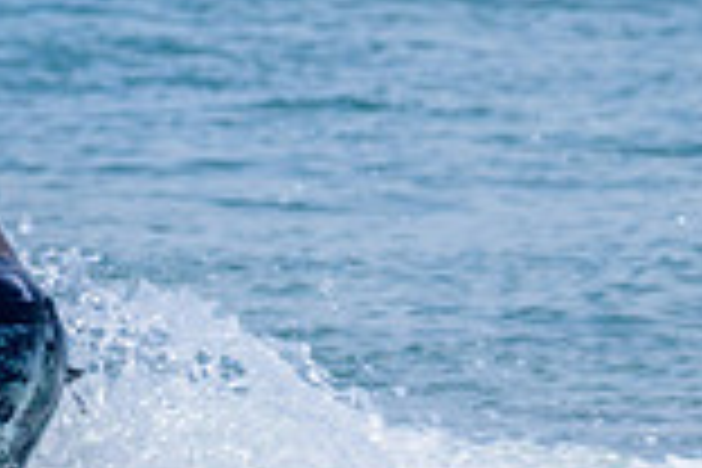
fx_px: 46913
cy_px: 595
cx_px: -478
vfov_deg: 0.6
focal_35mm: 2406
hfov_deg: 0.9
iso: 100
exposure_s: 1/250
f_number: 10
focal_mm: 510
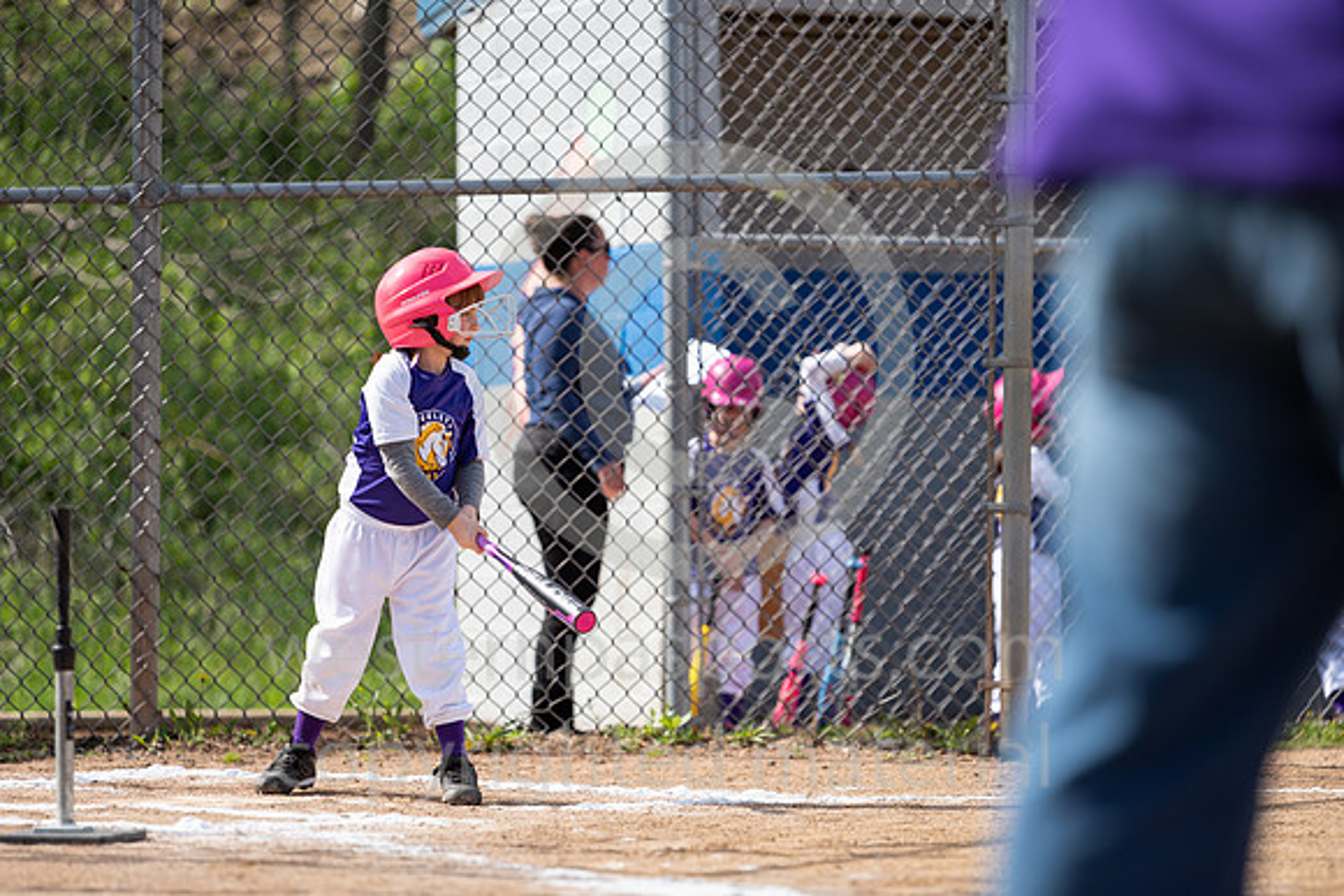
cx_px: 672
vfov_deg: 6.9
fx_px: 7468
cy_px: 448
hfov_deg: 10.3
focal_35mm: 200
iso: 200
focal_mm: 200
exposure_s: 1/2000
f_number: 3.2
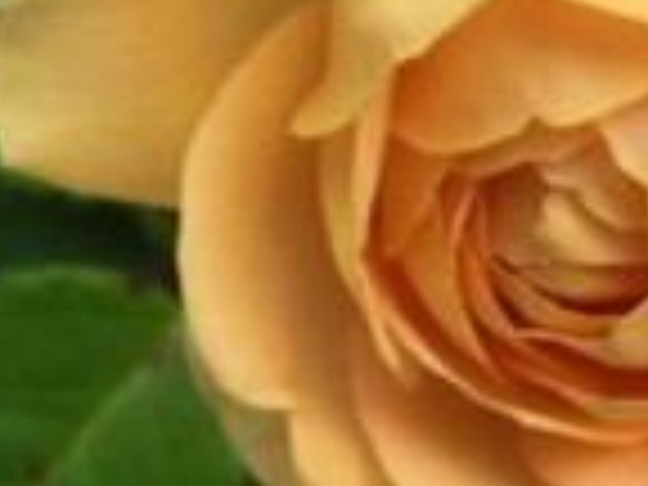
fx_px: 2190
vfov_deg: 12.6
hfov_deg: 16.8
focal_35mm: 117
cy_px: 158
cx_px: 477
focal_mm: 7.38
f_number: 4
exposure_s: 1/125
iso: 80
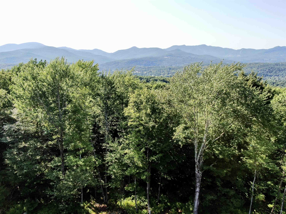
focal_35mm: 24
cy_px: 107
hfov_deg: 71.6
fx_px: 198
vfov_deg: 56.8
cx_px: 143
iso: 100
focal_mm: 4.39
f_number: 2.8
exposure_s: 1/640
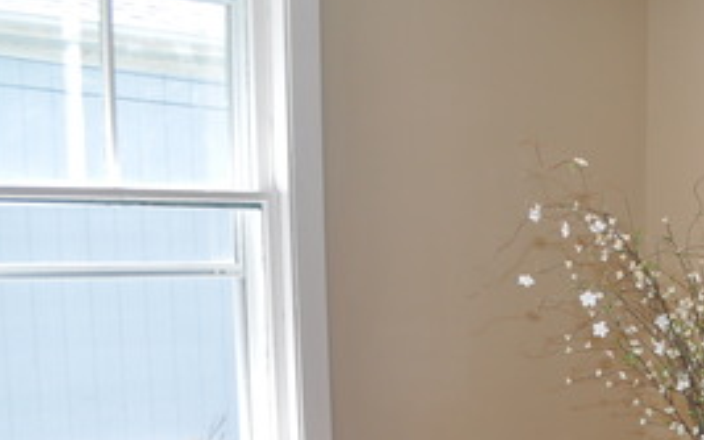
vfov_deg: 19.3
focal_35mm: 66
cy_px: 412
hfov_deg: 27.5
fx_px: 1267
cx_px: 831
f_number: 3.5
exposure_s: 1/125
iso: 400
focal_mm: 18
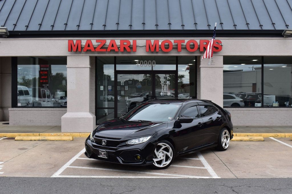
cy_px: 97
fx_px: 365
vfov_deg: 29.8
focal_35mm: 45
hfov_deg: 43.6
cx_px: 146
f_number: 10
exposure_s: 1/250
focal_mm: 30
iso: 400
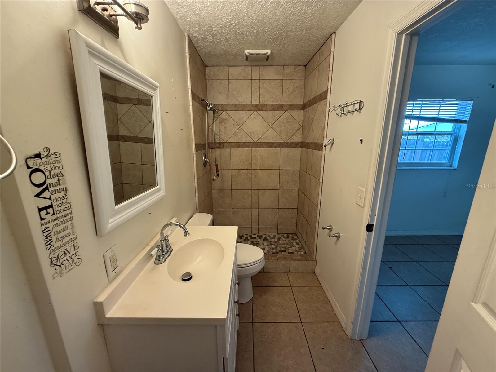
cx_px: 248
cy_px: 186
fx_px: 201
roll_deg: +0.9
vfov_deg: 85.7
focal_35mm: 14
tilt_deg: -10.7
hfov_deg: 102.1
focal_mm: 2.22
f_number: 2.2
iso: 200
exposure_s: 1/60
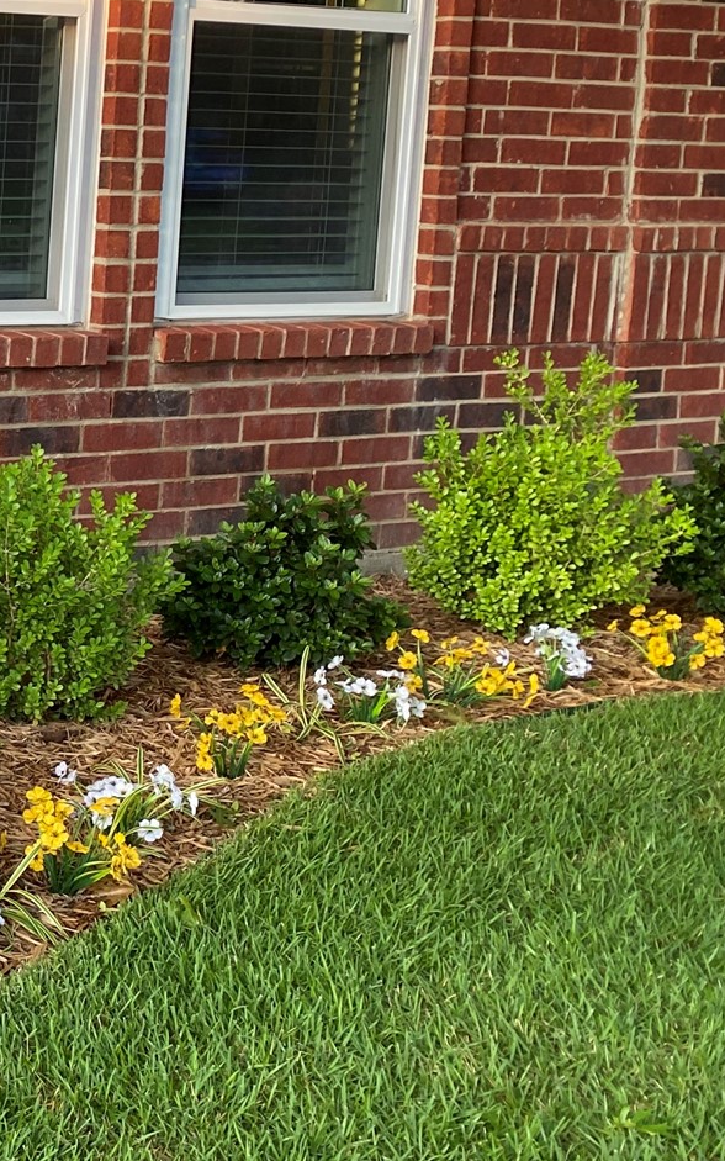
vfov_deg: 33.6
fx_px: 1897
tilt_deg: -6.0
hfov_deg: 18.3
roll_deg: -1.6
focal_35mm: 60
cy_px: 355
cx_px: -475
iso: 64
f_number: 1.8
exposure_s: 1/121
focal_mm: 4.25
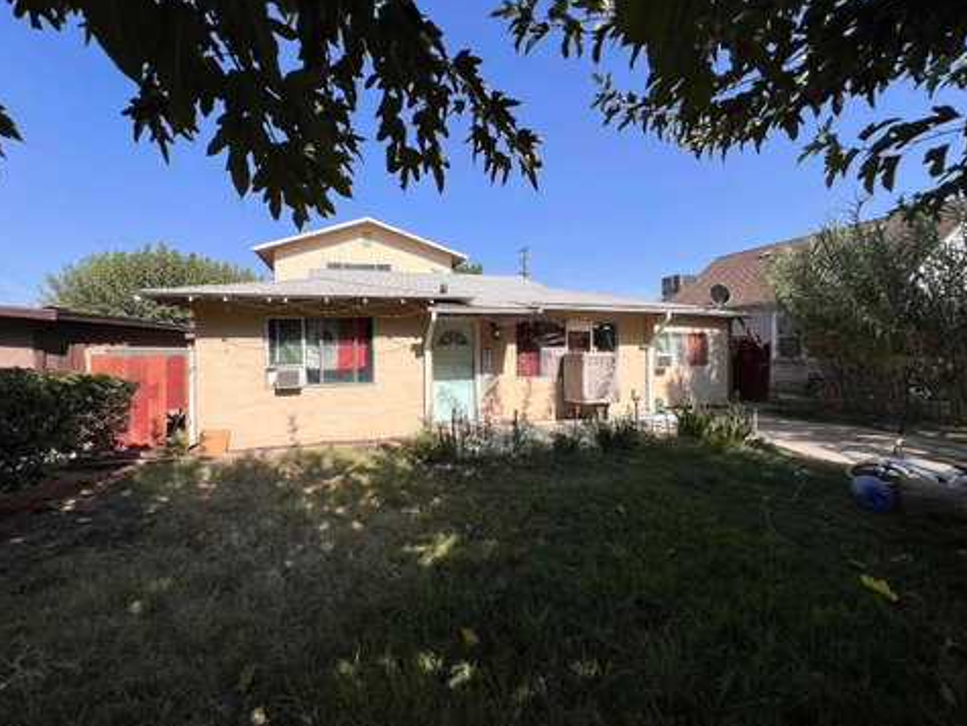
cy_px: 350
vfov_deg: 85.7
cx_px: 450
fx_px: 391
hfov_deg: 101.9
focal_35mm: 14
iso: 32
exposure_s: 1/2421
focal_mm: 1.57
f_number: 1.8
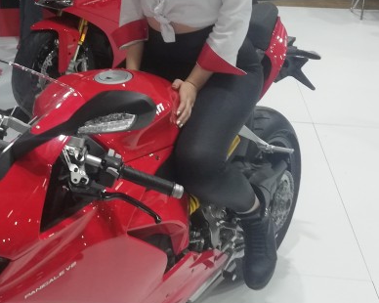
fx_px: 762
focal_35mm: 68
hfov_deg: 27.3
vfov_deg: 22.2
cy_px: 59
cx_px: 65
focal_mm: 3.81
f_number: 2.2
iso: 160
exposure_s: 1/50
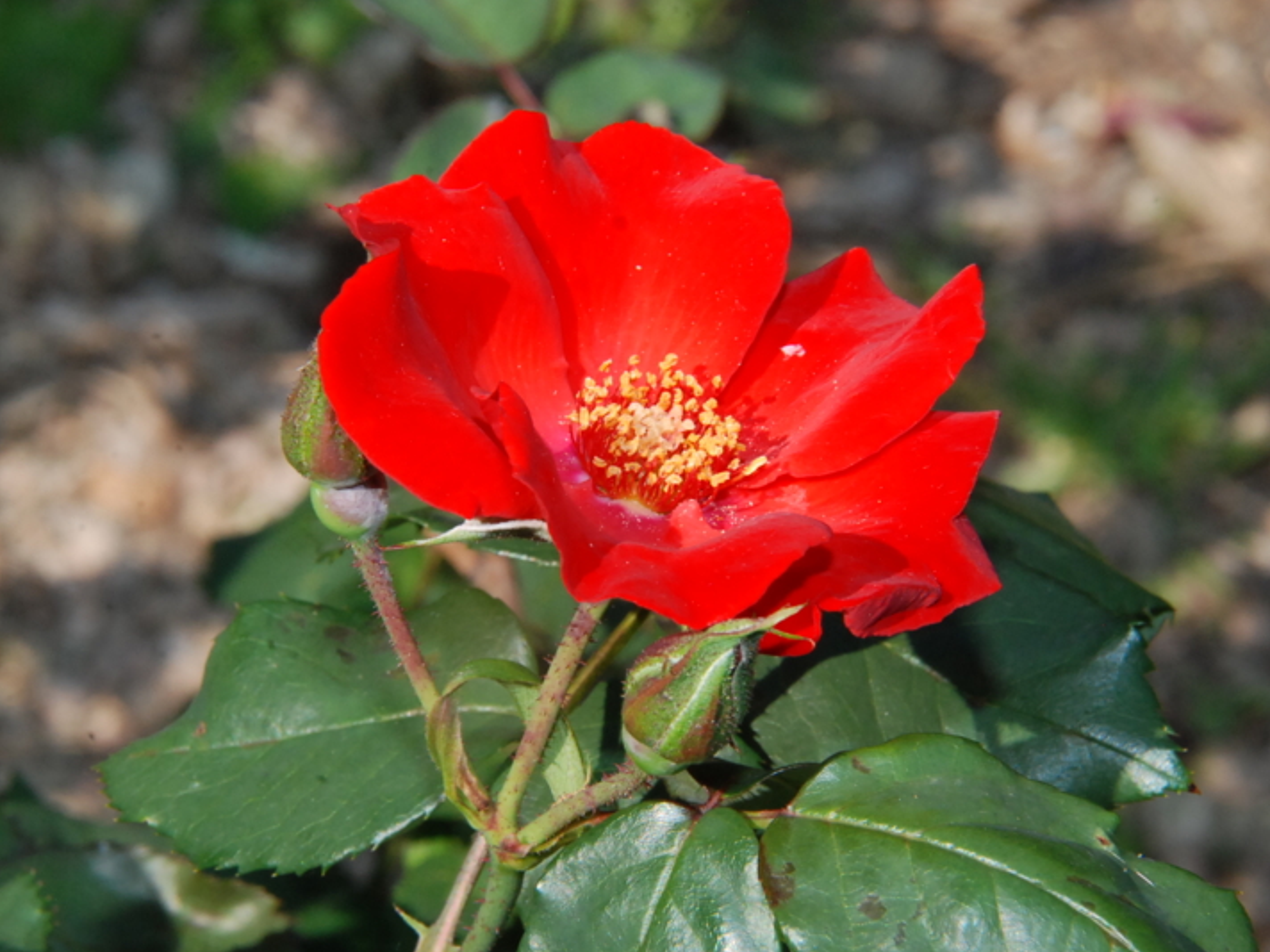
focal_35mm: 341
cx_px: 642
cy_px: 476
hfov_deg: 5.8
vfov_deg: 4.4
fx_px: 12511
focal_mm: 210
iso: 800
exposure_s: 1/200
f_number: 25
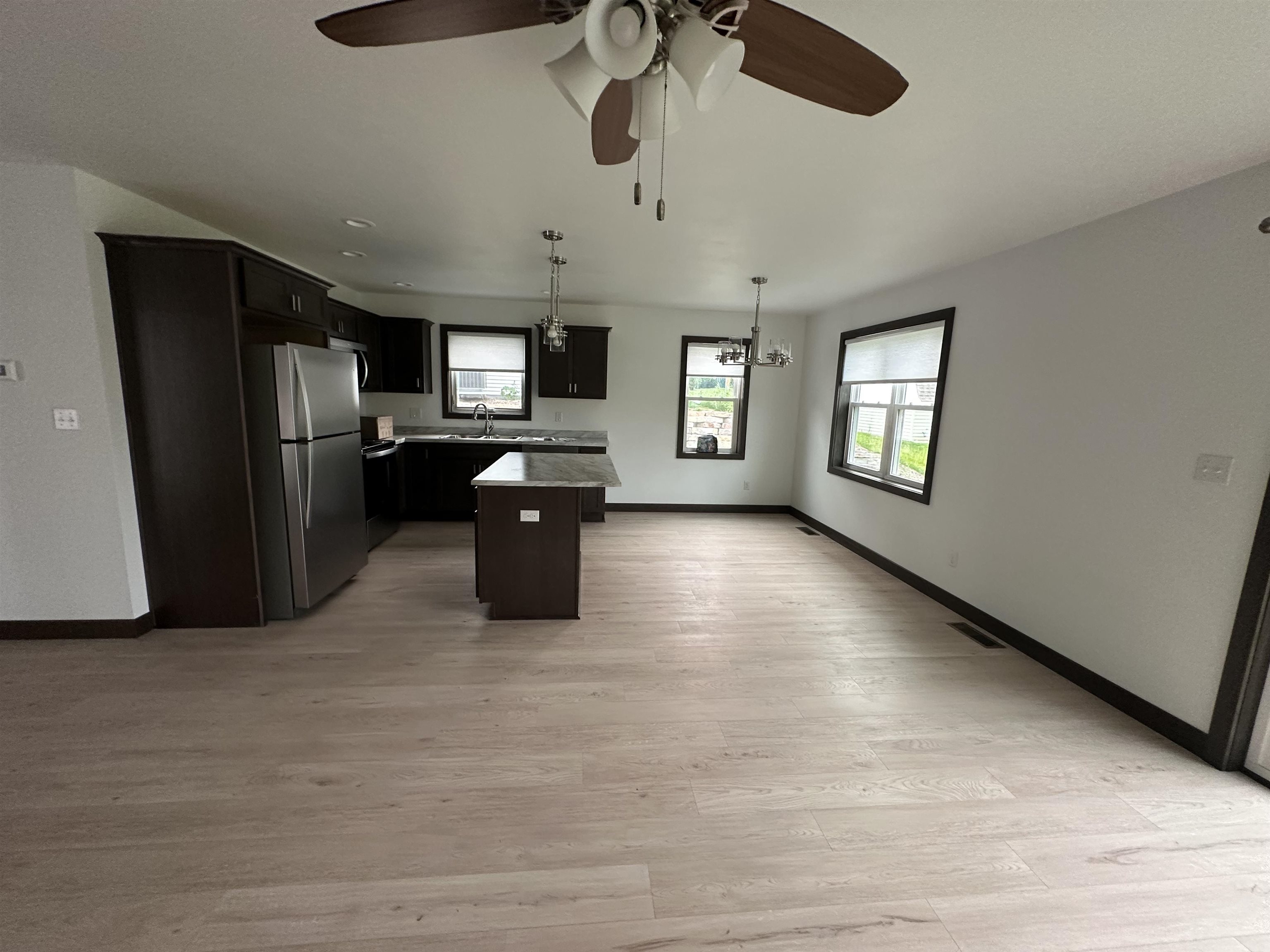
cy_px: 476
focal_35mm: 14
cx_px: 635
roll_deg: -2.2
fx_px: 514
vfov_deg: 85.7
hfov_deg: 102.1
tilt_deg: -7.1
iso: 250
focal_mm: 2.22
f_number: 2.2
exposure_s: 1/60
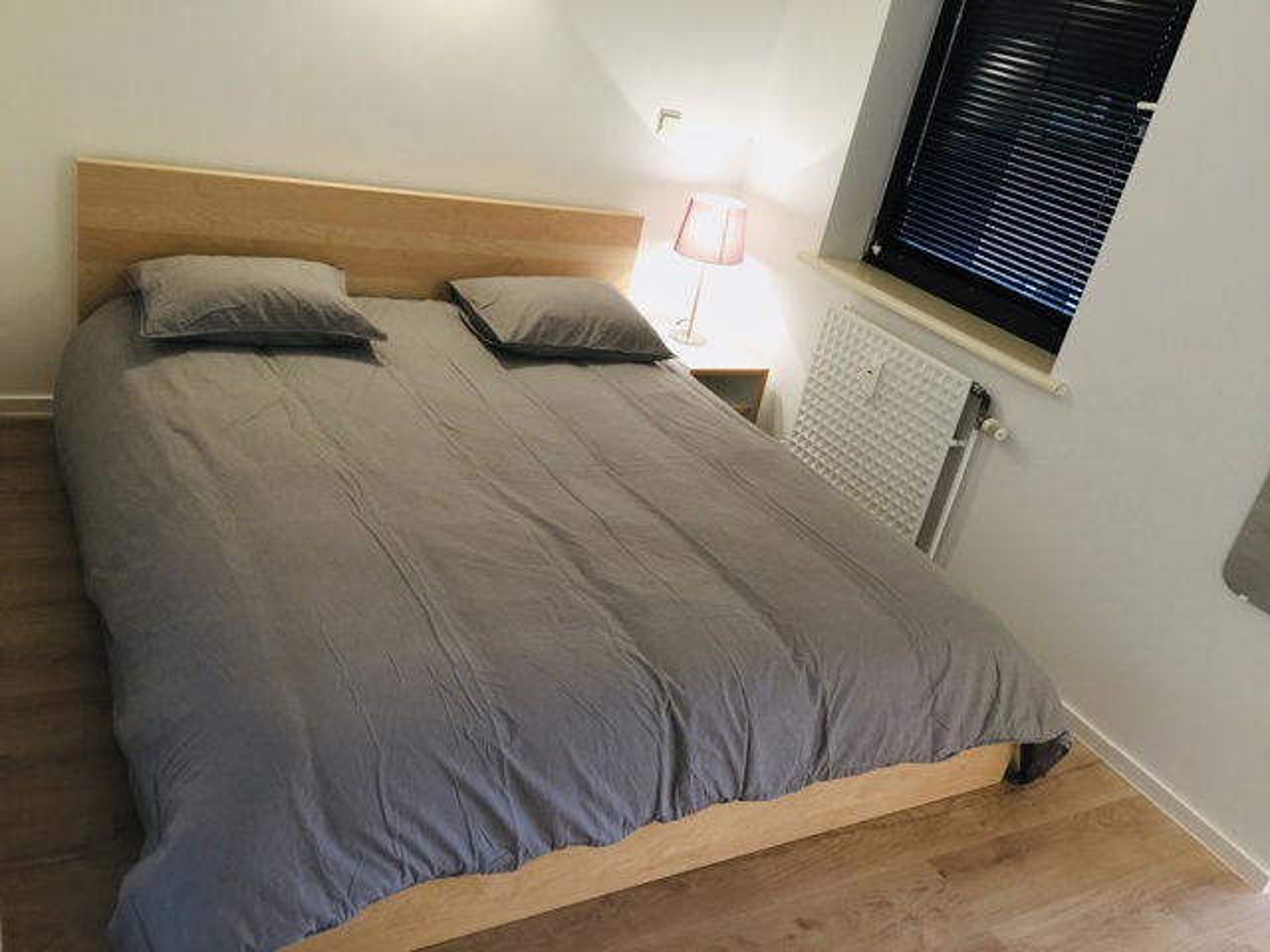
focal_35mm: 29
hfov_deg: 61.7
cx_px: 635
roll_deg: -13.2
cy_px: 476
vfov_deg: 48.2
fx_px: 1064
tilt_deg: -24.2
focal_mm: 4.15
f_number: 2.2
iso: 80
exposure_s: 1/17
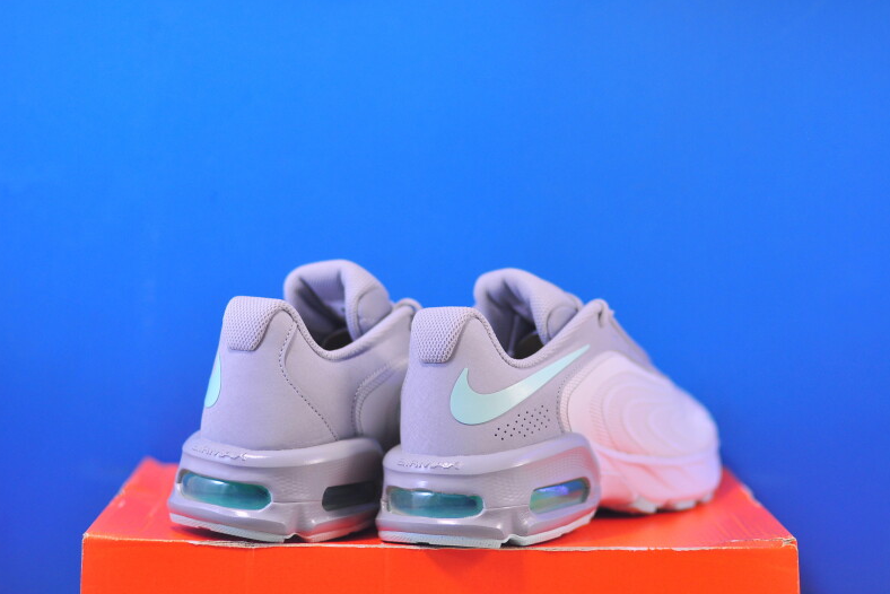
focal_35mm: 76
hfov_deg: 26.6
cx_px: 446
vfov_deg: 18.0
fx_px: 1879
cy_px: 298
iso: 250
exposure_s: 1/320
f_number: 2.2
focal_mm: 50
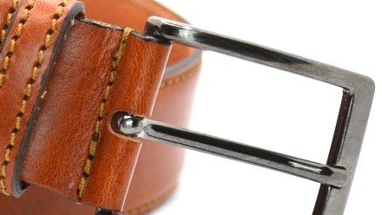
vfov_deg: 10.4
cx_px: -40
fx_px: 1186
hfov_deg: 17.7
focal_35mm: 117
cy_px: 100
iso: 100
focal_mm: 32
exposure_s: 1/80
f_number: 4.5
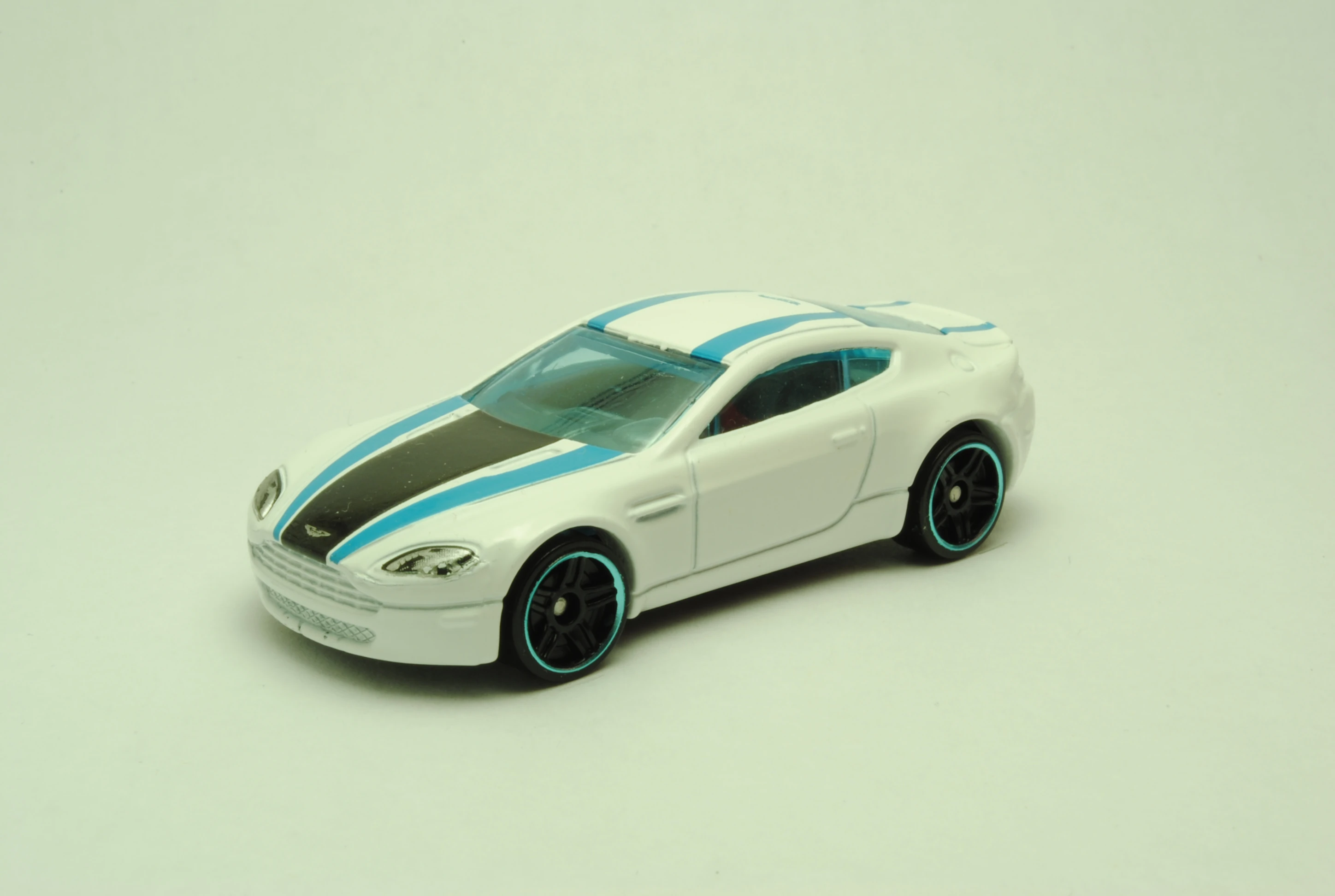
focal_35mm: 69
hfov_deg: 29.2
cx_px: 668
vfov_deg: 19.8
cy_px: 448
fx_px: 2564
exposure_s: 1.3
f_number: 32
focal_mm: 46
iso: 100
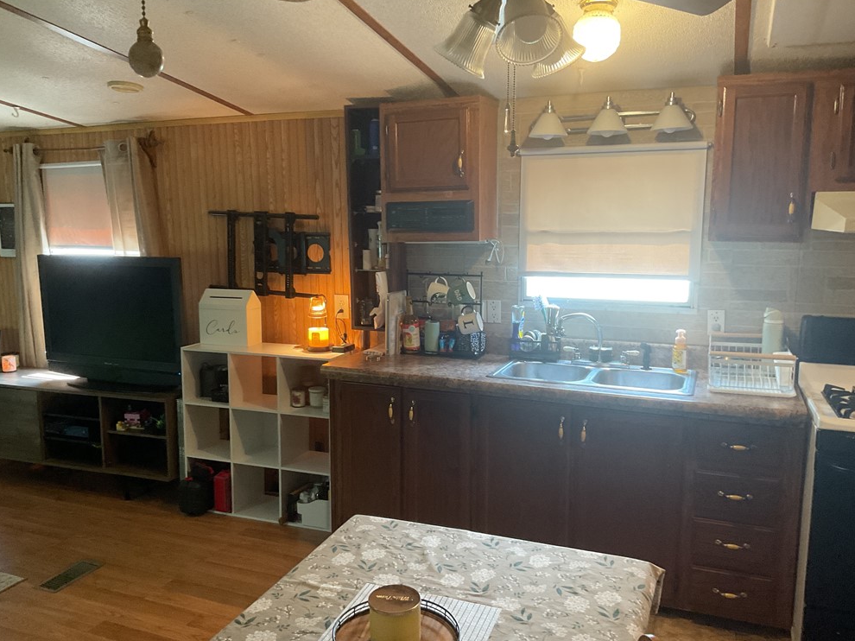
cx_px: 420
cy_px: 324
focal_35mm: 30
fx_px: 741
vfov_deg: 46.8
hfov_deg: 60.0
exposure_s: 1/60
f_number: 1.8
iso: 200
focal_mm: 3
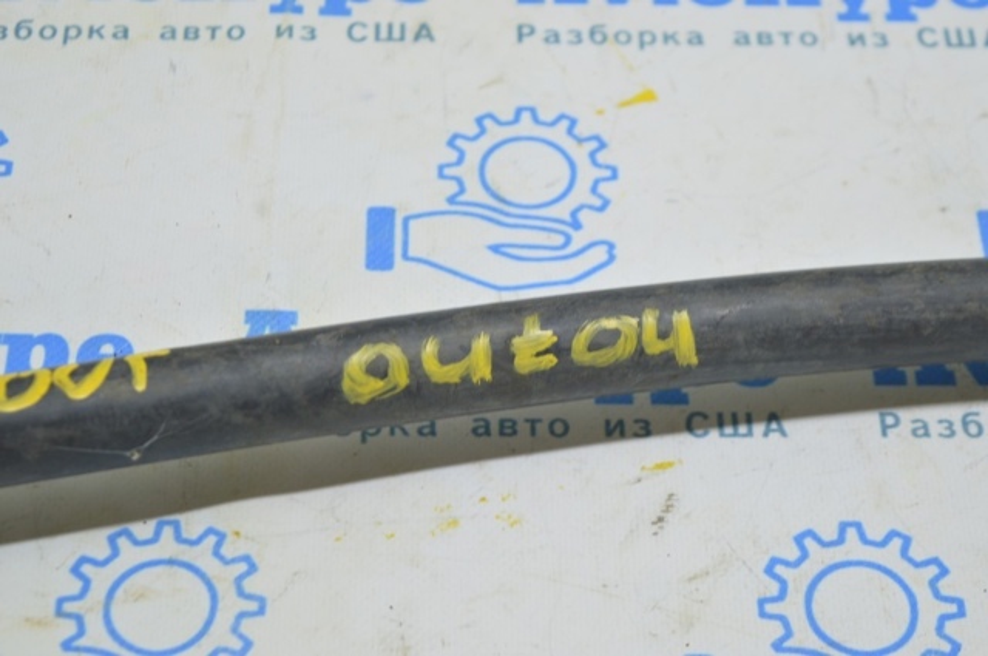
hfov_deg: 24.6
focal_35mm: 82
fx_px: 2261
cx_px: 494
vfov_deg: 16.5
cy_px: 328
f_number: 5.6
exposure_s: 1/20
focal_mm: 55
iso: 400
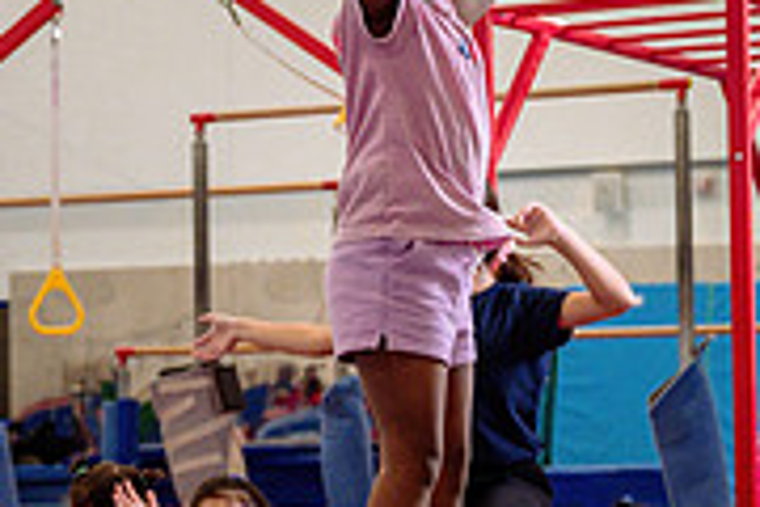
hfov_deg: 14.5
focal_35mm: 141
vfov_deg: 9.7
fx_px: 2976
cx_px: 330
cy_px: 416
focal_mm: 40
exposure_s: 1/400
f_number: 3.5
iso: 1600
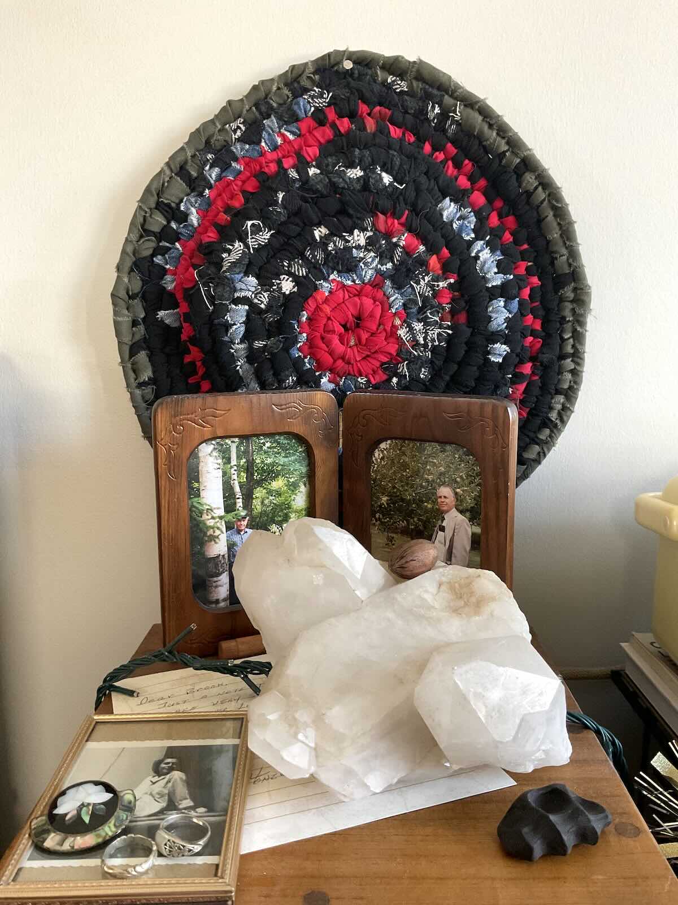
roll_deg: +0.2
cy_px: 452
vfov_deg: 61.7
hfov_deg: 48.2
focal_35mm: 29
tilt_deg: -10.7
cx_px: 339
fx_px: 757
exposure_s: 1/60
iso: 200
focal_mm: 3
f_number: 1.8
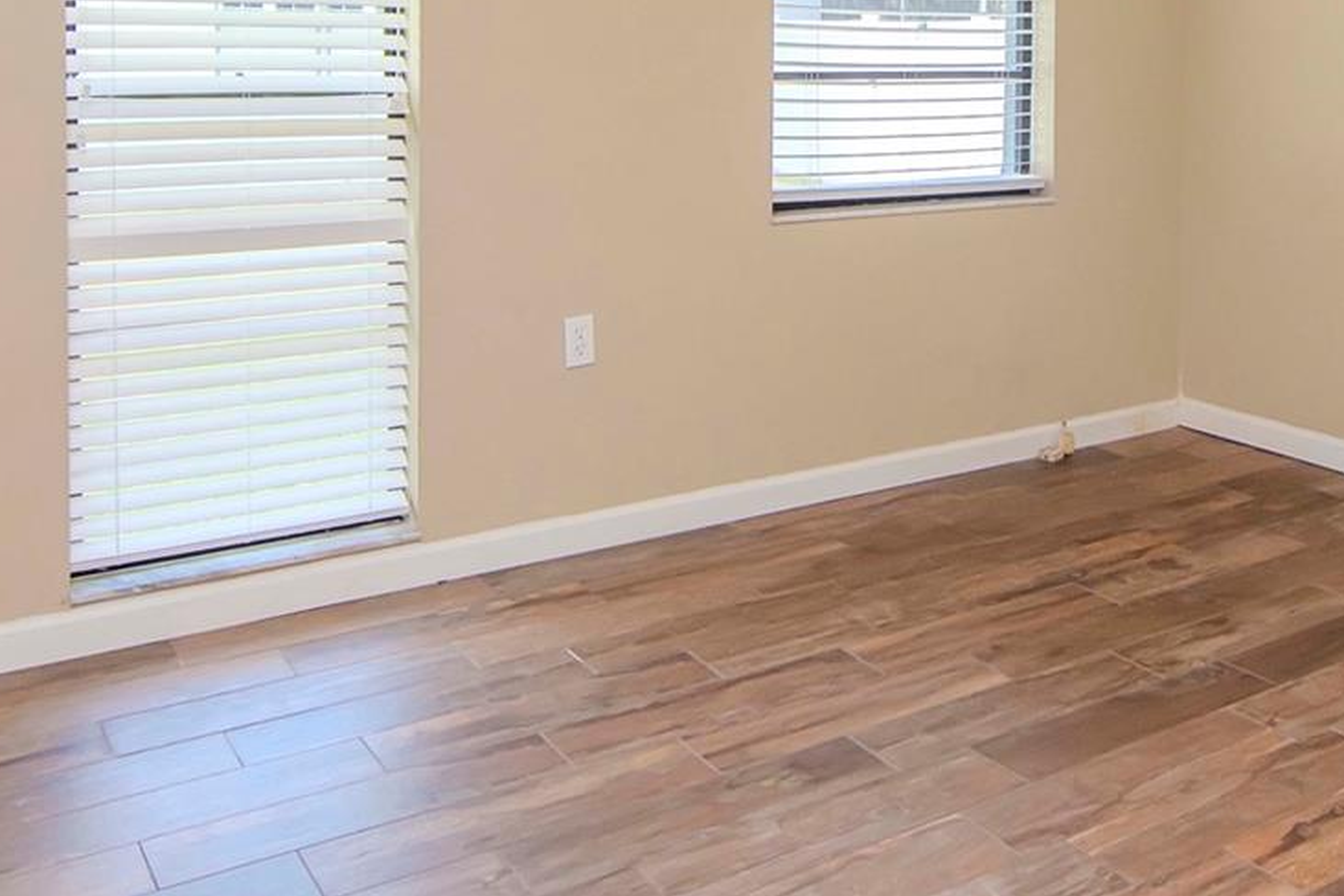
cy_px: -6
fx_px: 1347
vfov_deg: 33.5
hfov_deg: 52.1
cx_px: 883
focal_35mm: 36
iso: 640
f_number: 6.3
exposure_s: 1/160
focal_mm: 11
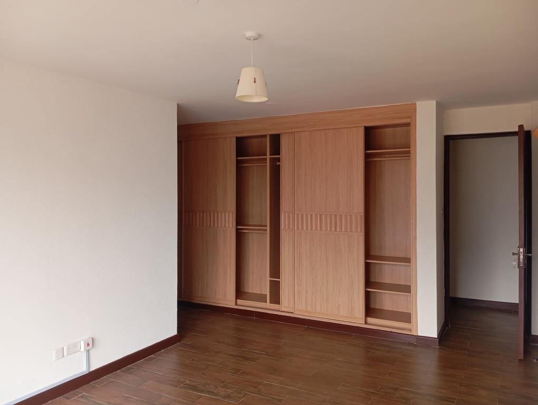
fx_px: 436
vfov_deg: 49.9
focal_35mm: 28
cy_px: 202
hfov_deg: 63.4
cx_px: 269
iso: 858
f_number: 1.8
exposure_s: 1/30
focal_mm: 4.22
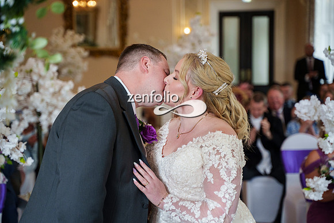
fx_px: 727
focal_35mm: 78
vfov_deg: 17.4
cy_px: 112
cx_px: 167
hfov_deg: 25.9
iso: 1600
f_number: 2.8
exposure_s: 1/400
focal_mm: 75
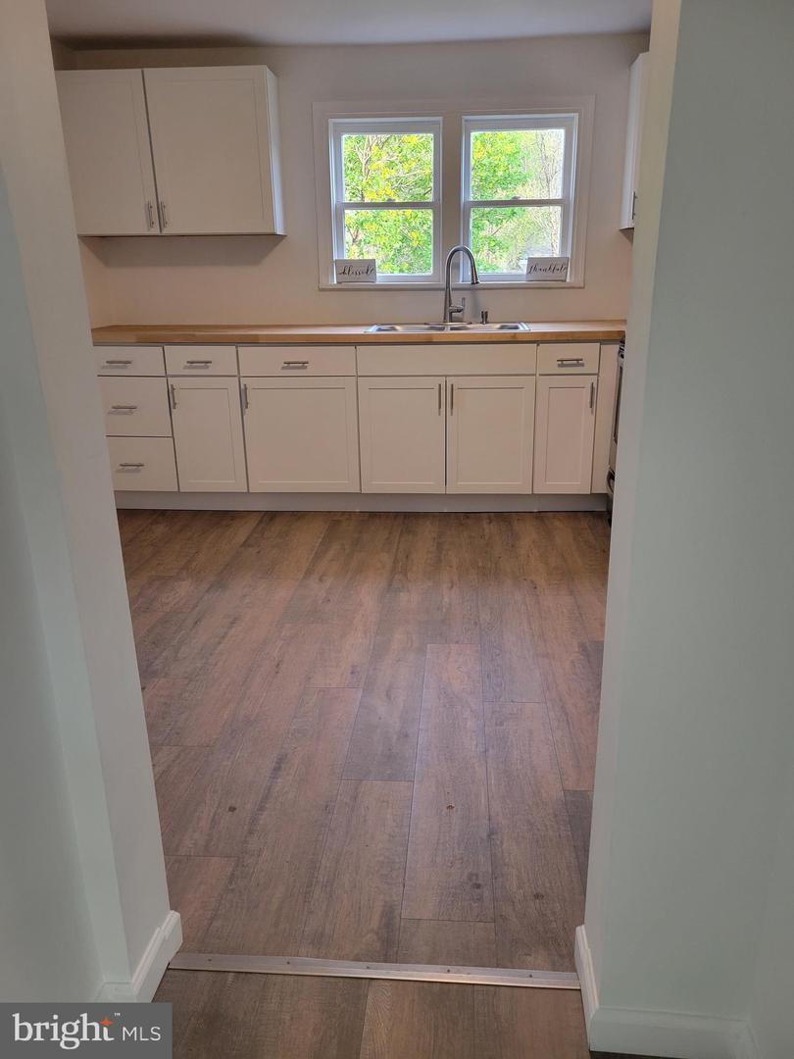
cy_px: 530
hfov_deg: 53.1
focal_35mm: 26
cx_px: 397
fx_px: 795
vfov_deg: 67.3
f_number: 1.8
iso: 200
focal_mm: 5.4
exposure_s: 1/120
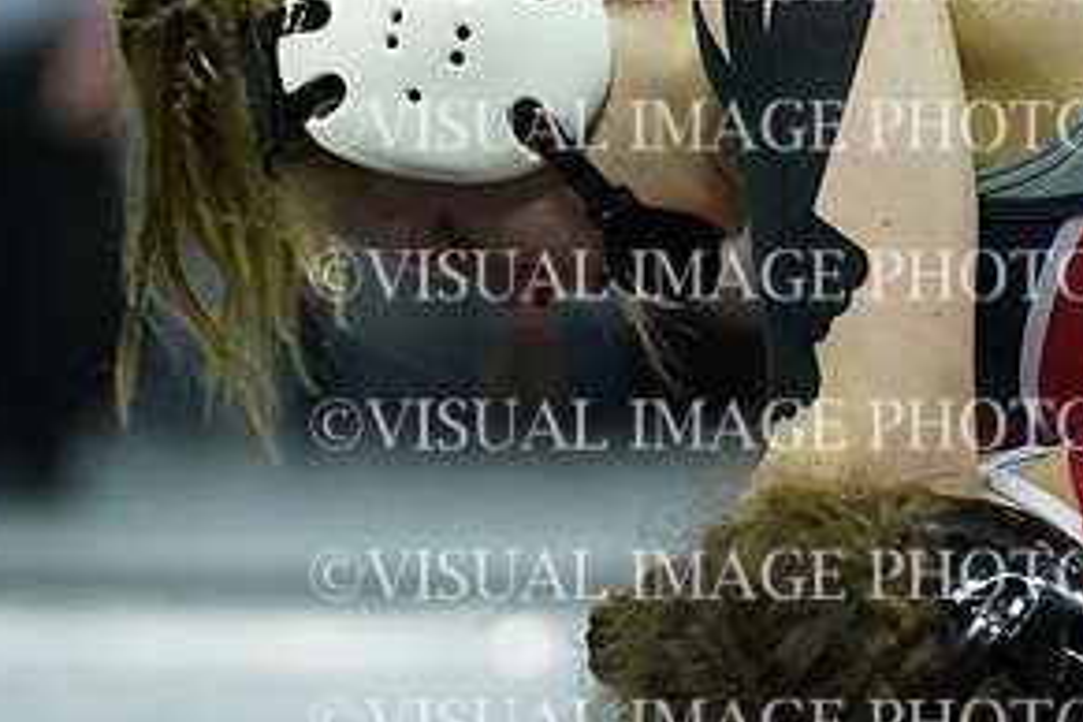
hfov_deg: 4.6
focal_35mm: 448
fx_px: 13476
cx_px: 849
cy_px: 350
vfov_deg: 3.1
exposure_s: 1/1250
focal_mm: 150
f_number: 2.8
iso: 6400
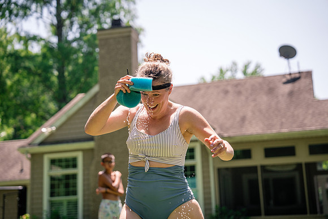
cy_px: 110
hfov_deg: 28.8
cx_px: 164
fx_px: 638
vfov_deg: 19.5
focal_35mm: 70
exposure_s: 1/2000
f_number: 2.8
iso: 250
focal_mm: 70
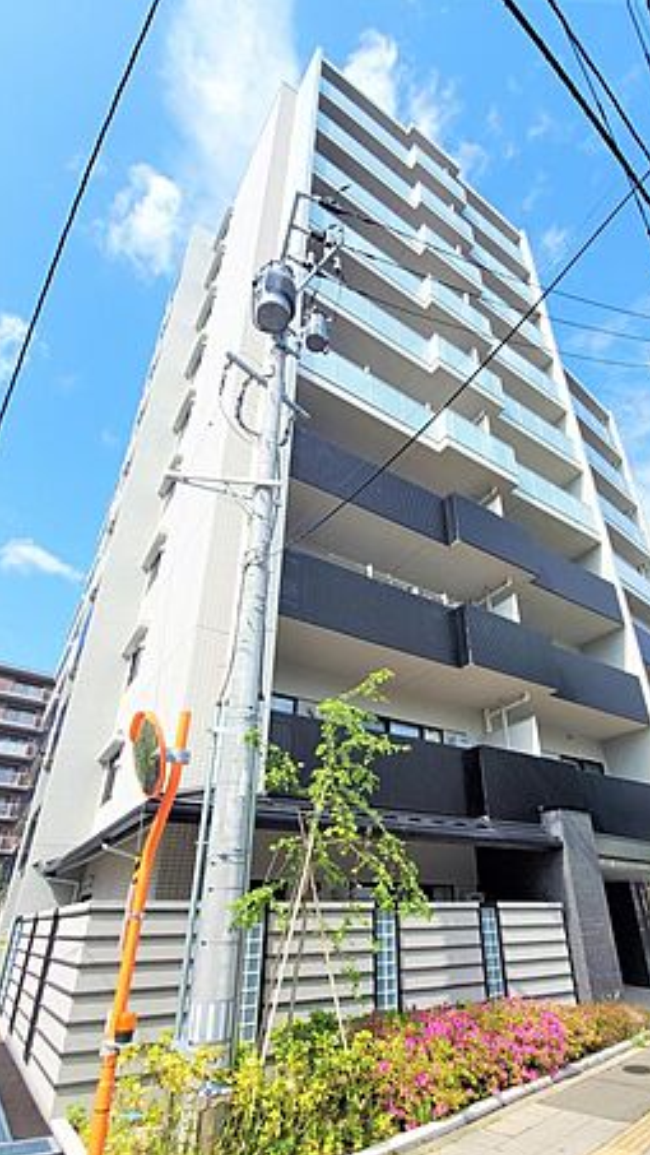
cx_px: 368
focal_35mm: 15
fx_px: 459
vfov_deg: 102.9
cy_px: 604
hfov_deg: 70.2
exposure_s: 1/799
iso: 50
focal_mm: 1.8
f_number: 2.2
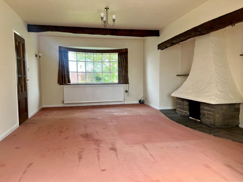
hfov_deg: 67.3
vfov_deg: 53.1
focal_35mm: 26
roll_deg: +0.3
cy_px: 91
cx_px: 122
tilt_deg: -4.0
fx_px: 183
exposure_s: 1/170
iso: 64
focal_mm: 5.7
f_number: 1.5
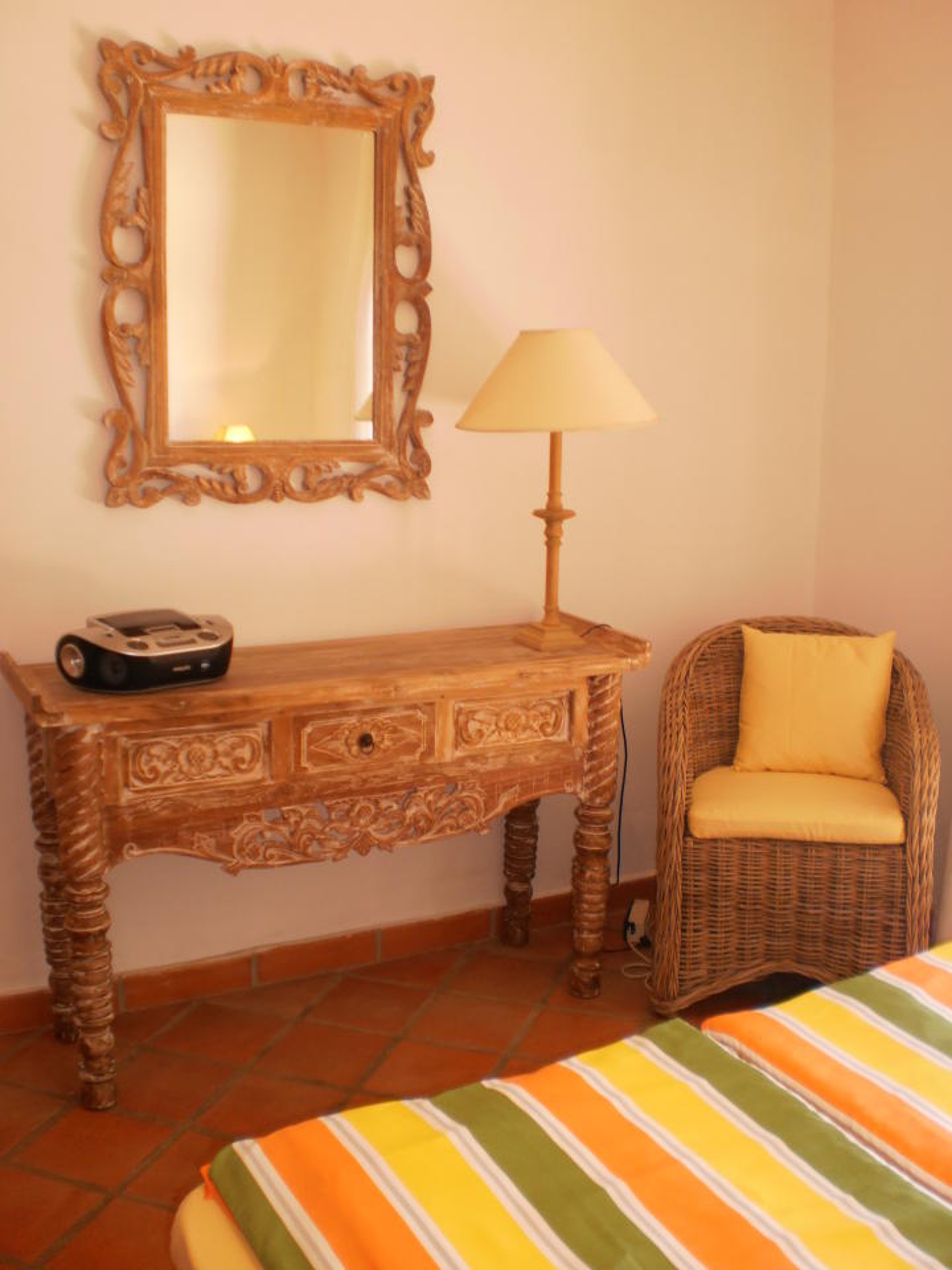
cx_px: 476
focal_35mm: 36
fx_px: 1320
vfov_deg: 51.4
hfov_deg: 39.7
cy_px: 635
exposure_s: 1/30
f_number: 3.1
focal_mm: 6.3
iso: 100
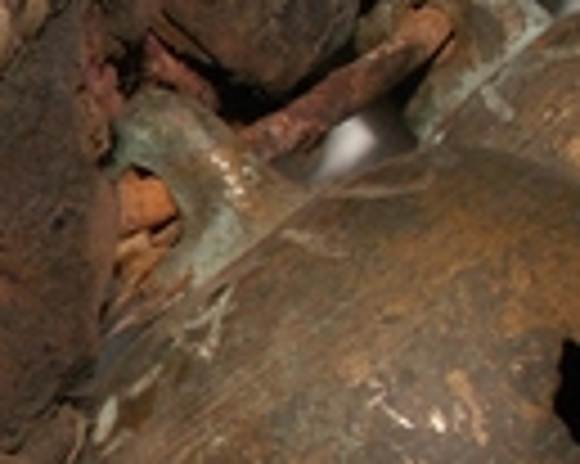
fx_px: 2727
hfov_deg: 11.4
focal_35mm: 159
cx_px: -409
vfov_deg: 9.7
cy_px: 302
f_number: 4.5
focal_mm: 5.86
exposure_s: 1/40
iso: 160
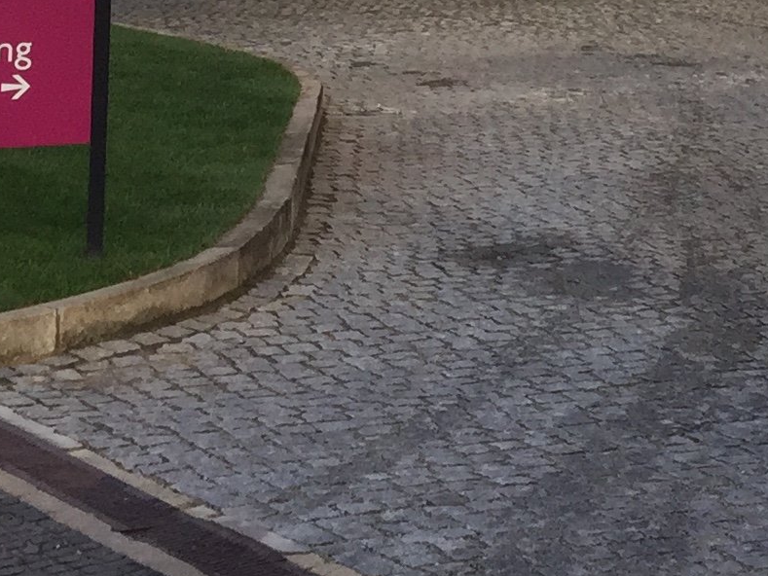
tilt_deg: +7.3
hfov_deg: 15.7
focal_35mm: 120
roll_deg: -0.1
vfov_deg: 11.2
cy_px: -590
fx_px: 2663
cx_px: 968
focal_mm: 4.15
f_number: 2.2
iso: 32
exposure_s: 1/471
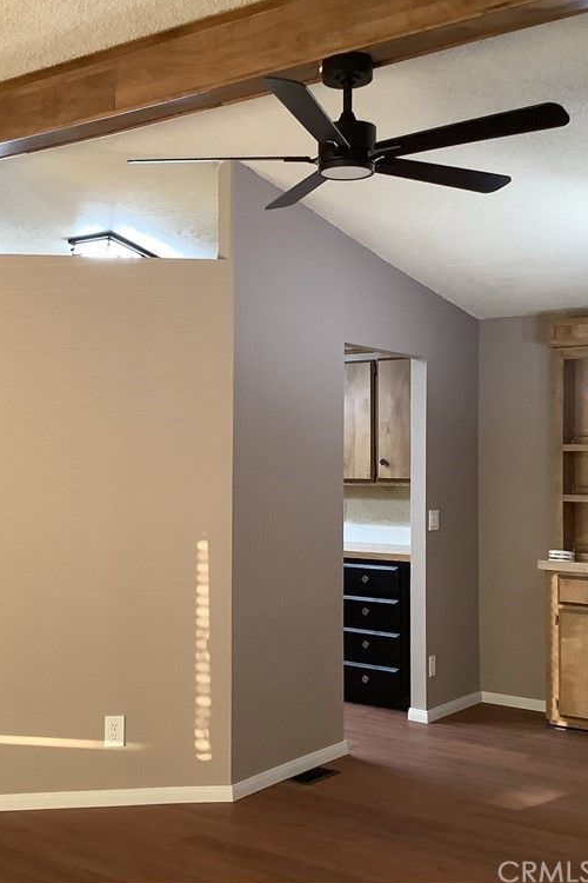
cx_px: 183
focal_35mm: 44
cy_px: 437
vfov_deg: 44.5
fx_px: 1078
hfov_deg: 30.2
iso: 200
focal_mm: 3.3
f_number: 2.4
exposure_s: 1/60
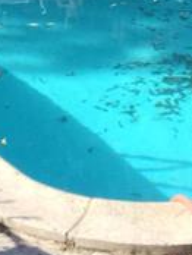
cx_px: 62
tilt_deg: +3.1
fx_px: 944
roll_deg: -1.0
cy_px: -229
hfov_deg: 11.6
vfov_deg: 13.5
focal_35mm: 128
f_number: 2.2
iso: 32
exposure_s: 1/824
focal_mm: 4.15
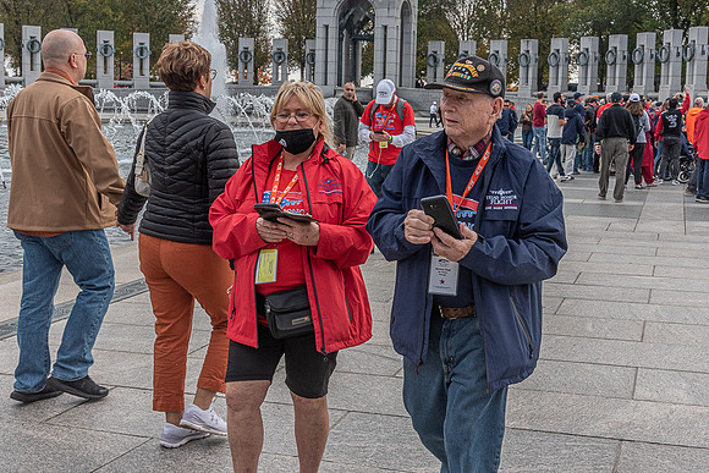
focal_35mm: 48
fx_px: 945
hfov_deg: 41.0
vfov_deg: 28.0
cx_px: 409
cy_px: 175
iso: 500
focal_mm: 38
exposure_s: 1/400
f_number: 10
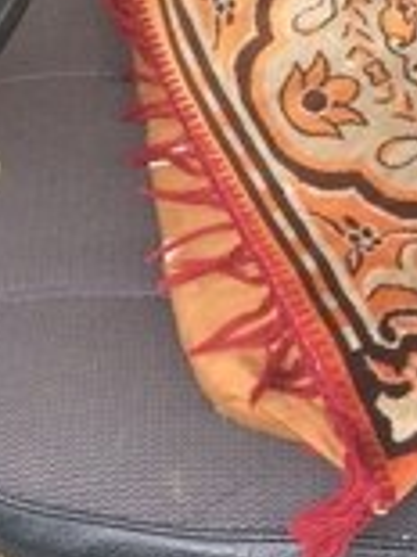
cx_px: -50
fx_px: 1496
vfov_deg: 19.6
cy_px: -147
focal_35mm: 93
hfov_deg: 15.4
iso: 80
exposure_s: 1/33
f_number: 2.2
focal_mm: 4.15
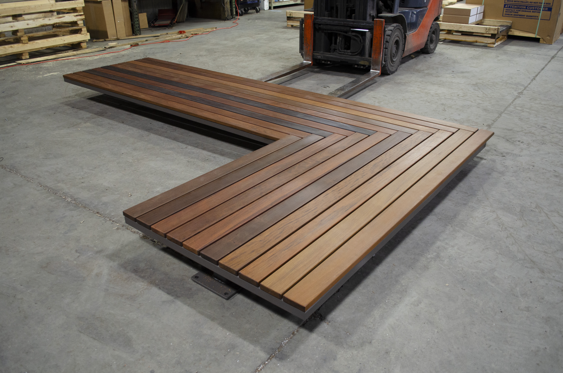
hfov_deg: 62.0
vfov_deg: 43.4
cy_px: 186
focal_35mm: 30
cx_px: 282
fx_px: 468
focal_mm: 20
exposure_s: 1/40
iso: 800
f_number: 3.8
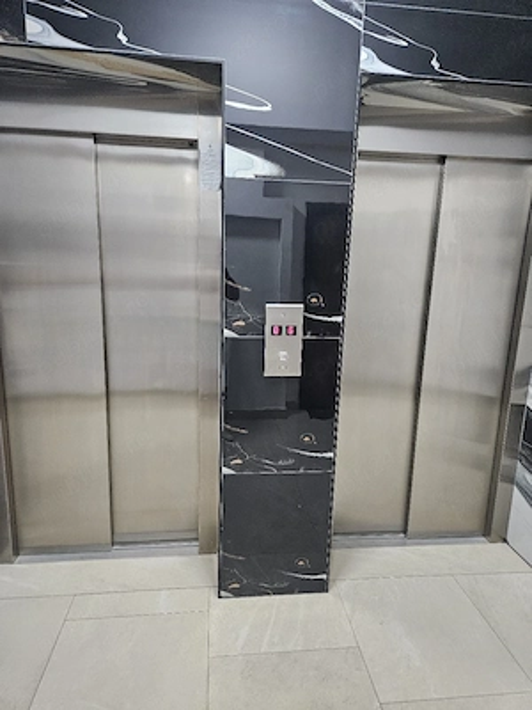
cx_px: 266
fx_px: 471
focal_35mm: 23
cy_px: 355
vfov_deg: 73.9
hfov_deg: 58.9
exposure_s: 1/101
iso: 1000
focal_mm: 5.4
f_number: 1.8
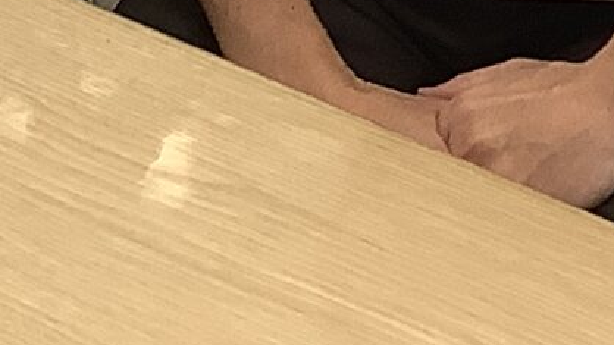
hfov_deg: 10.4
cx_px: 517
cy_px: -985
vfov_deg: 5.2
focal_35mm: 207
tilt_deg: -16.2
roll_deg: +0.0
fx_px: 3370
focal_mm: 3.3
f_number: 2.4
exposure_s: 1/60
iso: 50
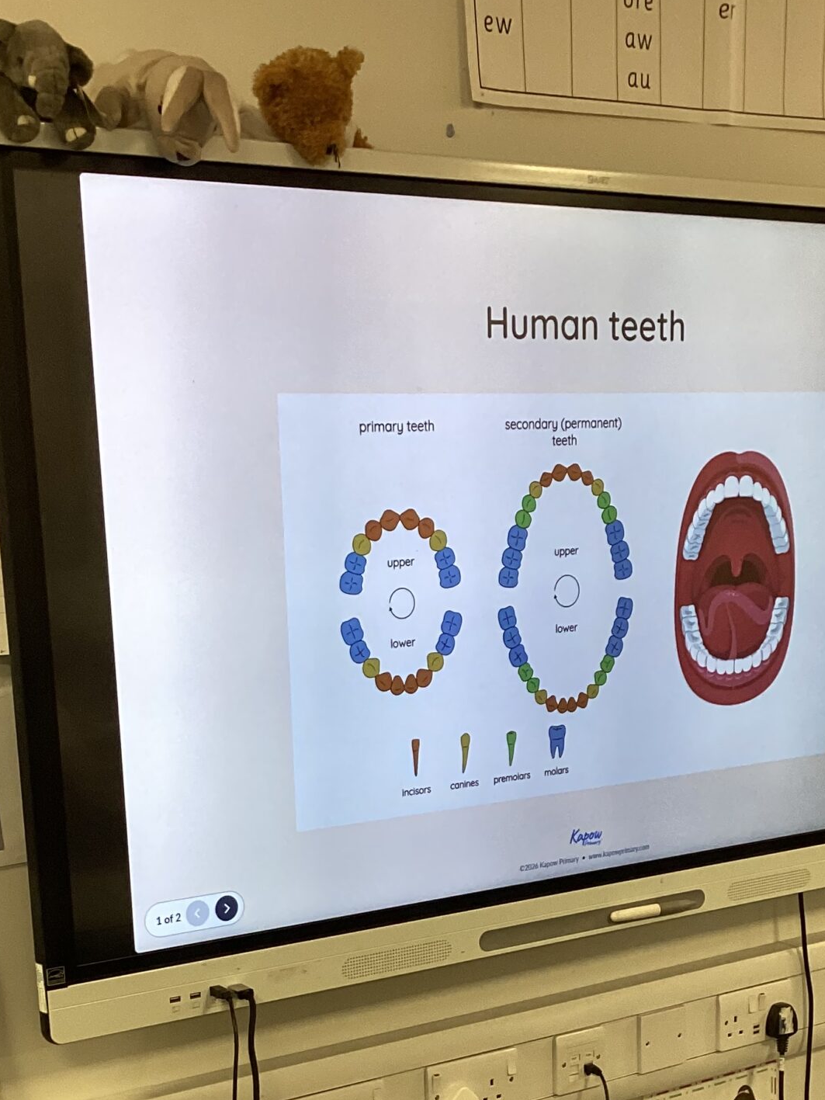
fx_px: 1779
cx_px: 443
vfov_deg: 33.2
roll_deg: +2.2
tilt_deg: -14.8
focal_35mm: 56
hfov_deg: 26.1
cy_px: 910
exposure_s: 1/50
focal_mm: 3.3
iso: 125
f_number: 2.4
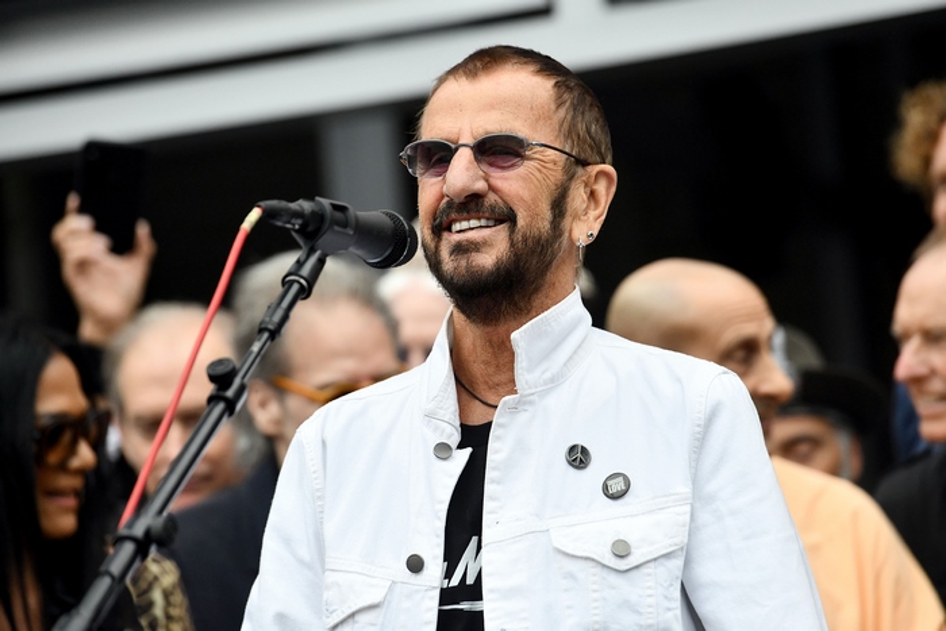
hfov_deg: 10.8
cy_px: 316
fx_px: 4993
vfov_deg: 7.2
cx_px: 473
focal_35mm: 190
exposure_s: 1/5000
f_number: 5.6
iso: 1600
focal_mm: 190
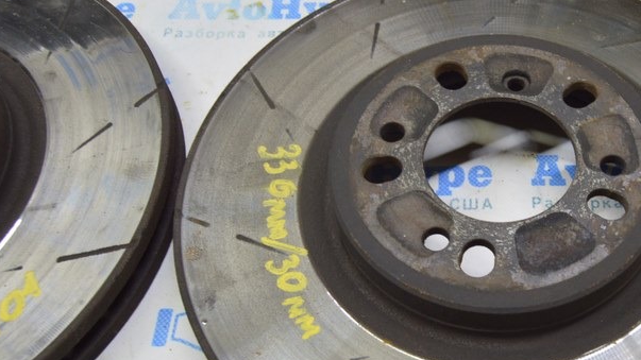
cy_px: 208
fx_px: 816
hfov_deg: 41.2
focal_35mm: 48
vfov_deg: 24.9
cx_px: 506
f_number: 5.6
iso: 400
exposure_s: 1/20
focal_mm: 18
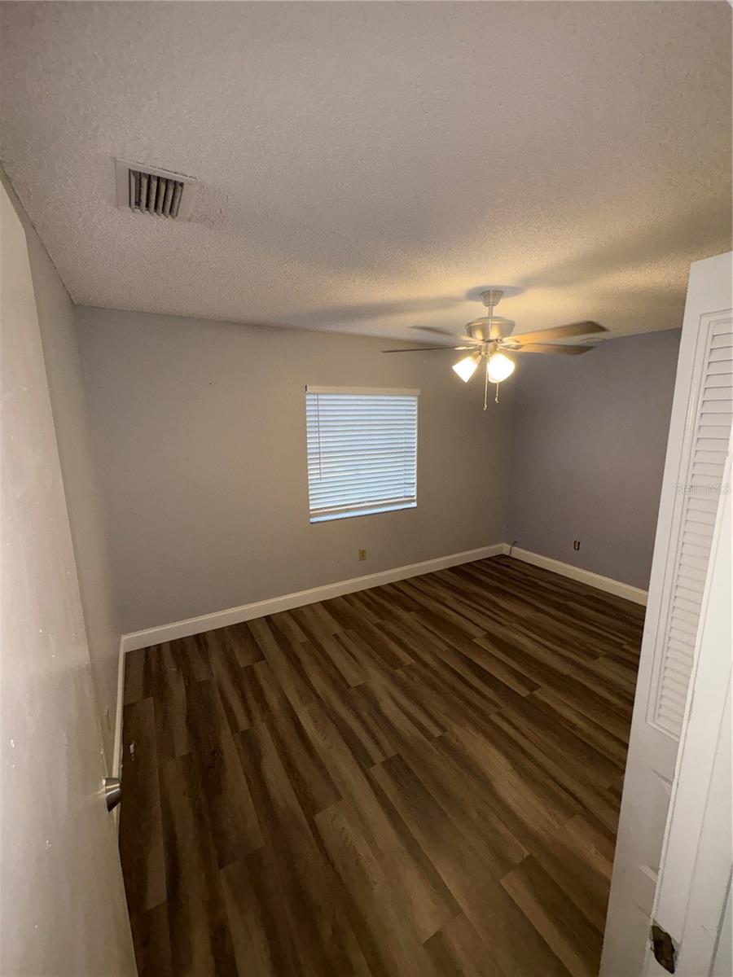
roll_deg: +0.6
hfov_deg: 85.7
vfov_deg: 102.1
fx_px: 395
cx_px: 366
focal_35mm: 14
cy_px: 488
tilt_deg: -10.4
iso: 64
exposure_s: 1/60
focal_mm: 2.22
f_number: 2.2
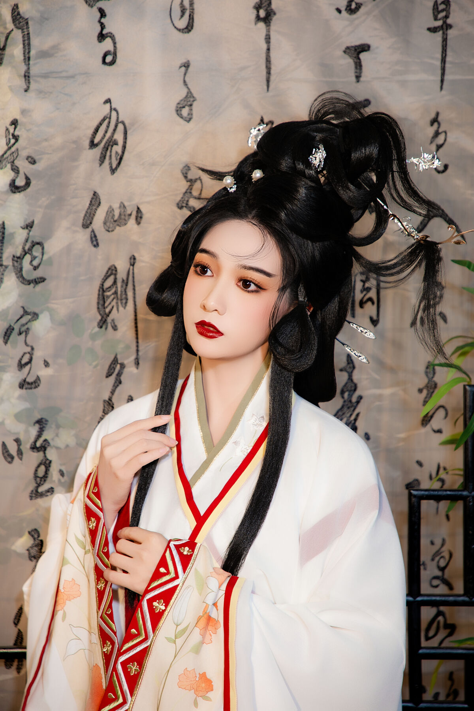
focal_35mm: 103
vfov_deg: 19.8
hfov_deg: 13.3
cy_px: 356
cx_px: 237
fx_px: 2034
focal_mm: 105
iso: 320
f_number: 4
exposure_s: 1/125
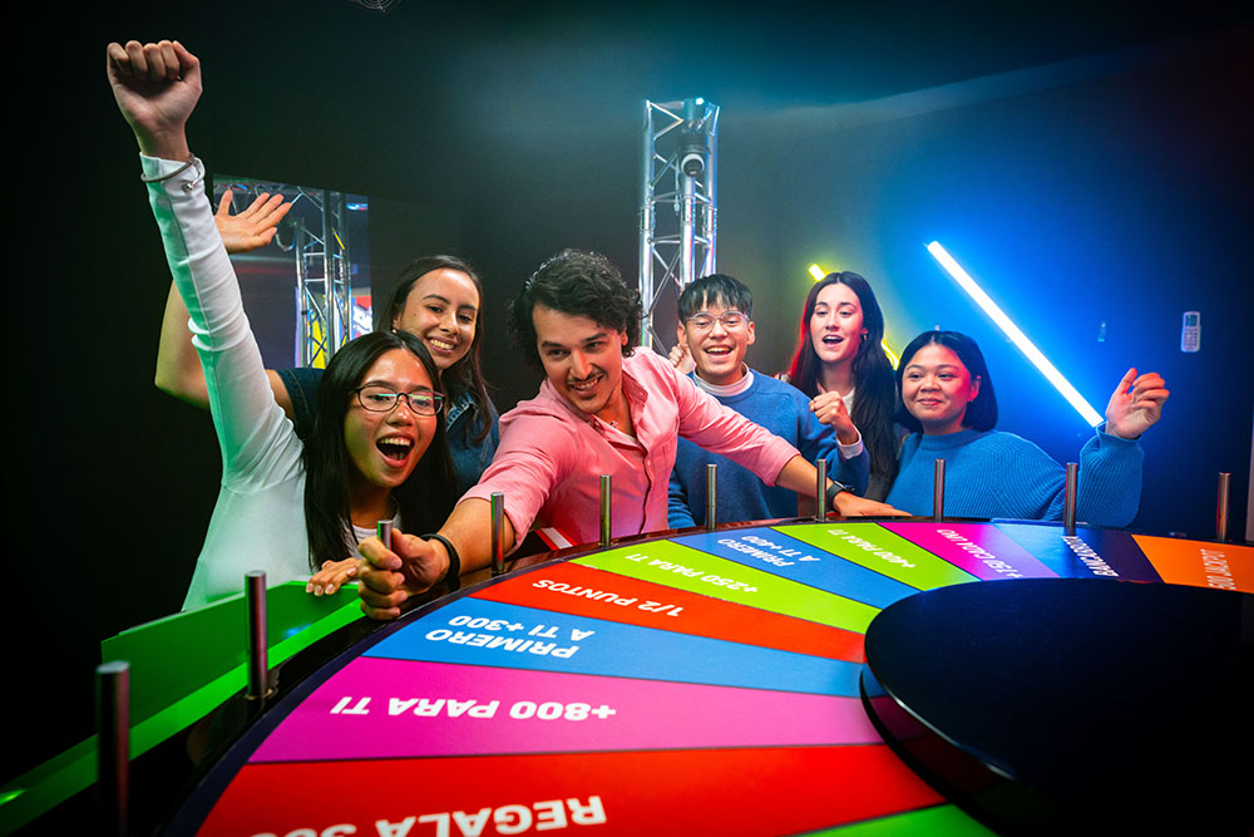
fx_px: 801
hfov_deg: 76.1
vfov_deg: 55.1
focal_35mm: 23
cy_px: 418
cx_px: 627
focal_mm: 23
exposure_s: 1/125
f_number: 5
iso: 2000
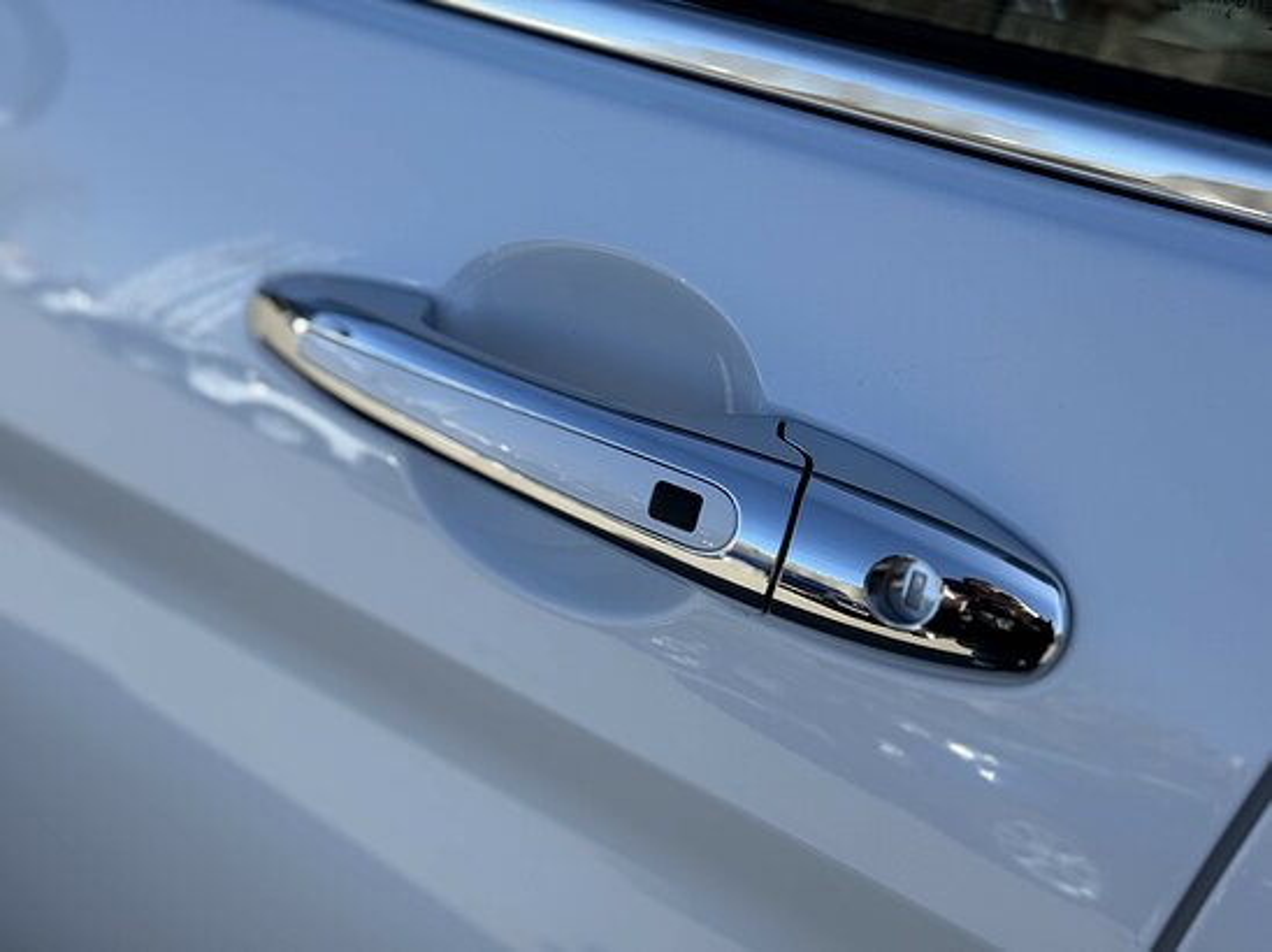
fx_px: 1762
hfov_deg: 39.7
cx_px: 636
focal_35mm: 48
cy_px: 476
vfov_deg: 30.2
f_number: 1.78
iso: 80
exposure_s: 1/2415
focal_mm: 6.76
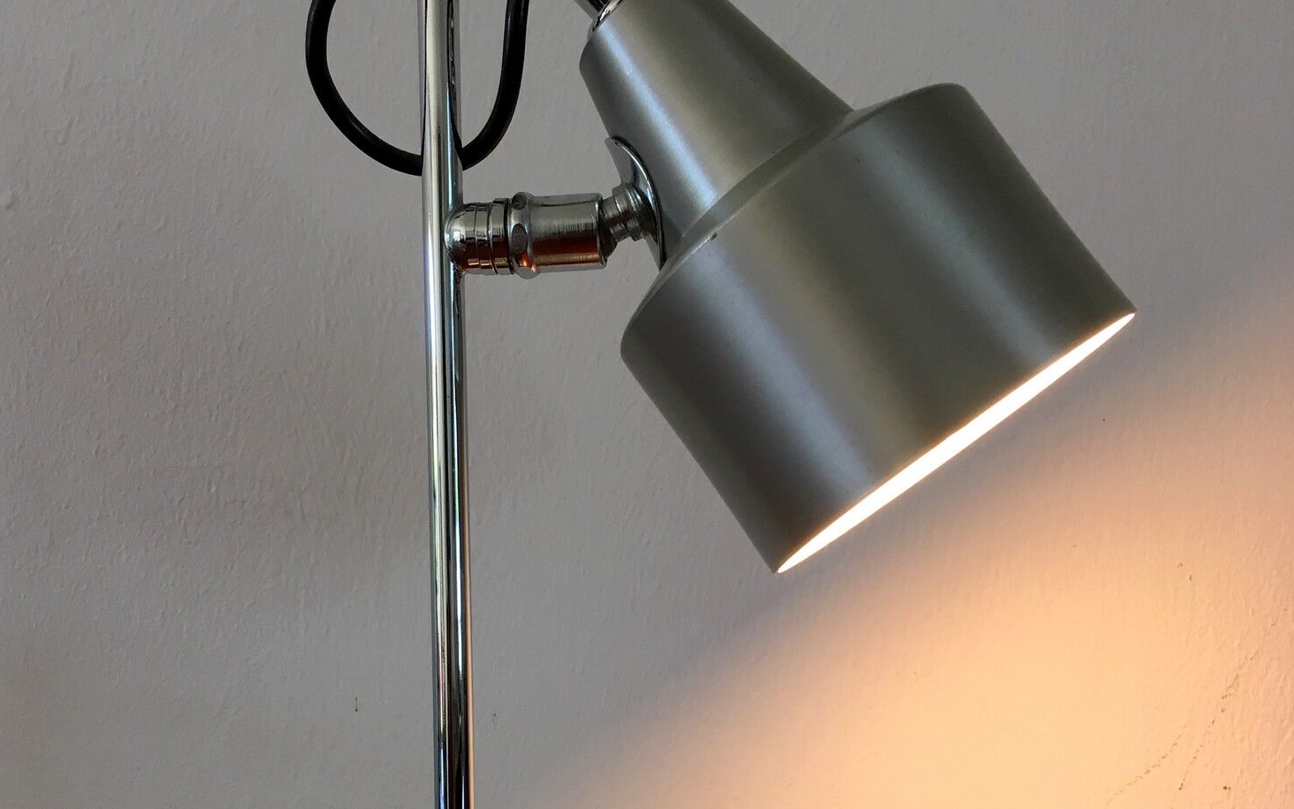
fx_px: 1481
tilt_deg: -4.4
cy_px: 599
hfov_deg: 47.2
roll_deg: +0.4
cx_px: 639
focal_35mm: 42
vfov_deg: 30.1
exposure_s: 1/33
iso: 25
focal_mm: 4.15
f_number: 2.2
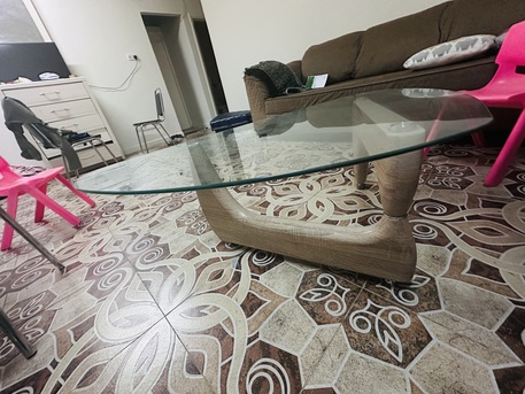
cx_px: 262
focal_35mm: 14
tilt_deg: -25.2
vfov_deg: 85.7
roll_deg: +12.0
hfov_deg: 102.0
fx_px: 212
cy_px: 197
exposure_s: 1/60
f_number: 2.2
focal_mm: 2.22
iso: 640
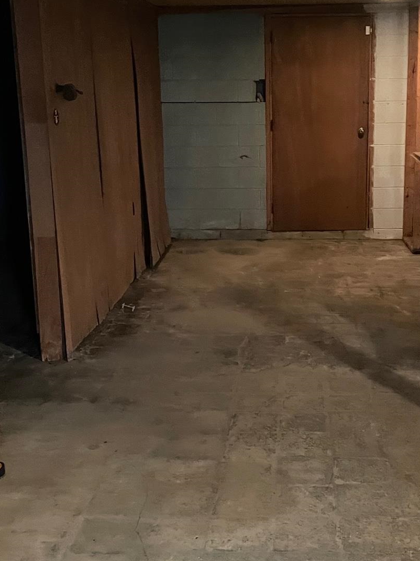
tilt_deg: -9.9
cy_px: 255
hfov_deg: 29.5
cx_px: 278
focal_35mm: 49
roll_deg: +1.3
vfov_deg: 38.9
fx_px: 793
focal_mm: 4.2
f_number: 1.6
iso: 1000
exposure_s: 1/30
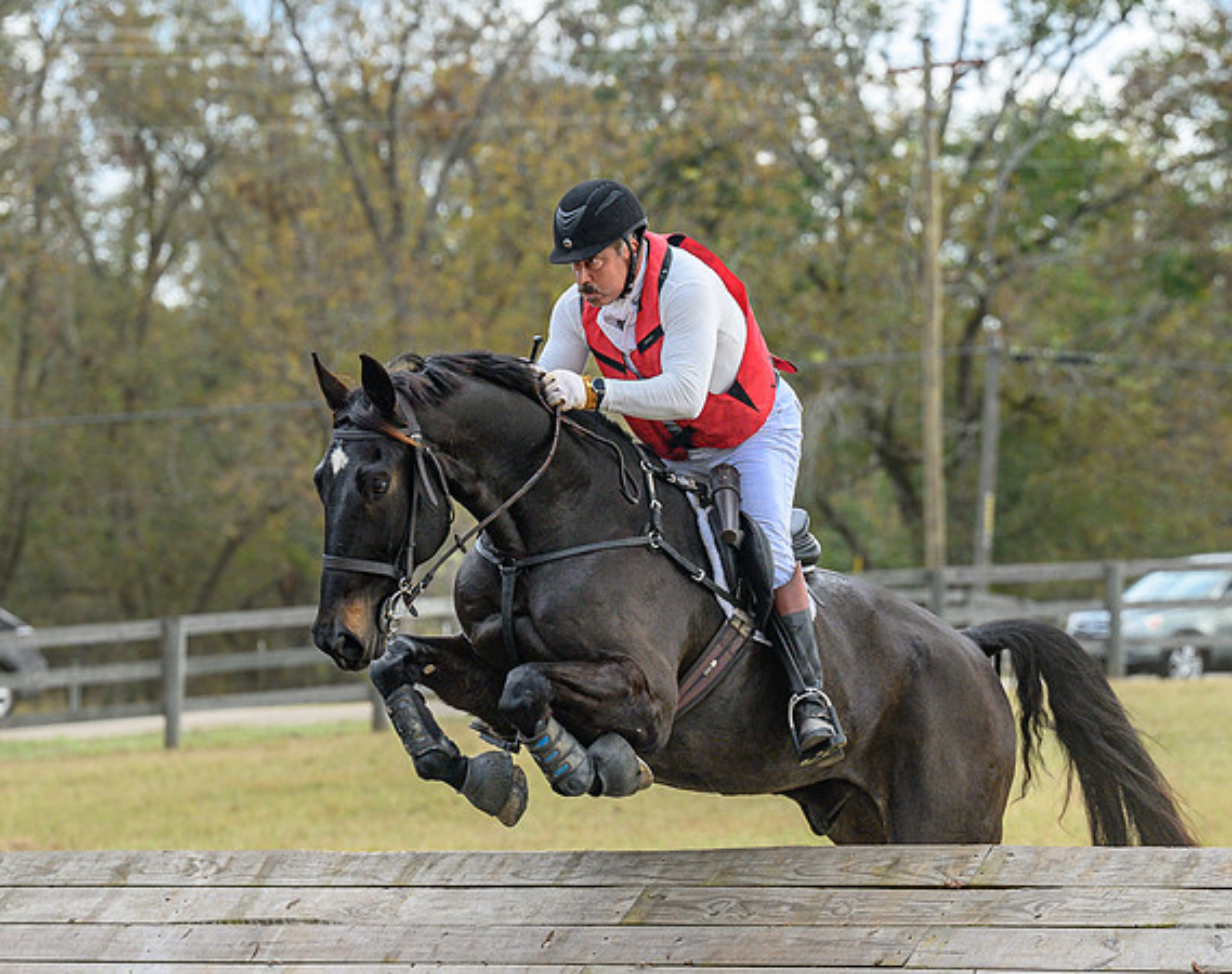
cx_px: 750
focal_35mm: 179
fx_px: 6503
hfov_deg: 10.8
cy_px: 504
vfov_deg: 8.6
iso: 640
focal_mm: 103
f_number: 3.5
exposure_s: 1/1000
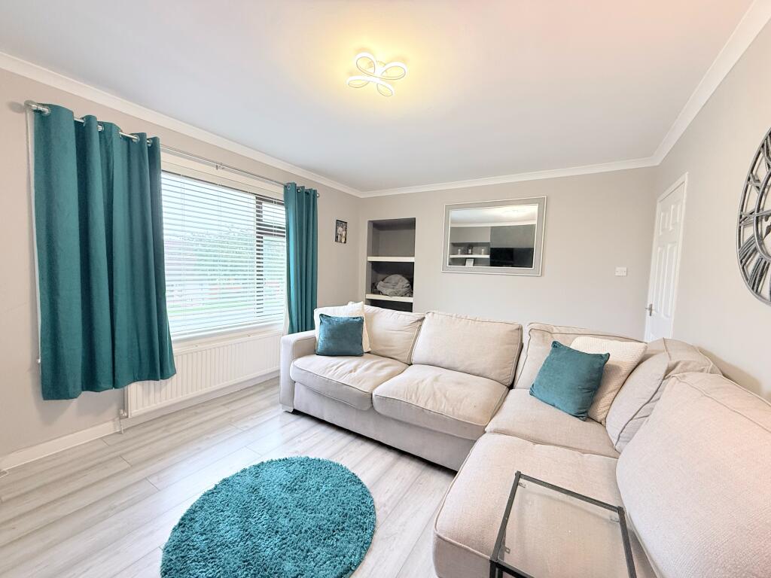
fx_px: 312
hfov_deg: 102.1
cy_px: 289
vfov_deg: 85.7
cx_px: 386
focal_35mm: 14
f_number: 2.2
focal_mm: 2.22
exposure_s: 1/100
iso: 250
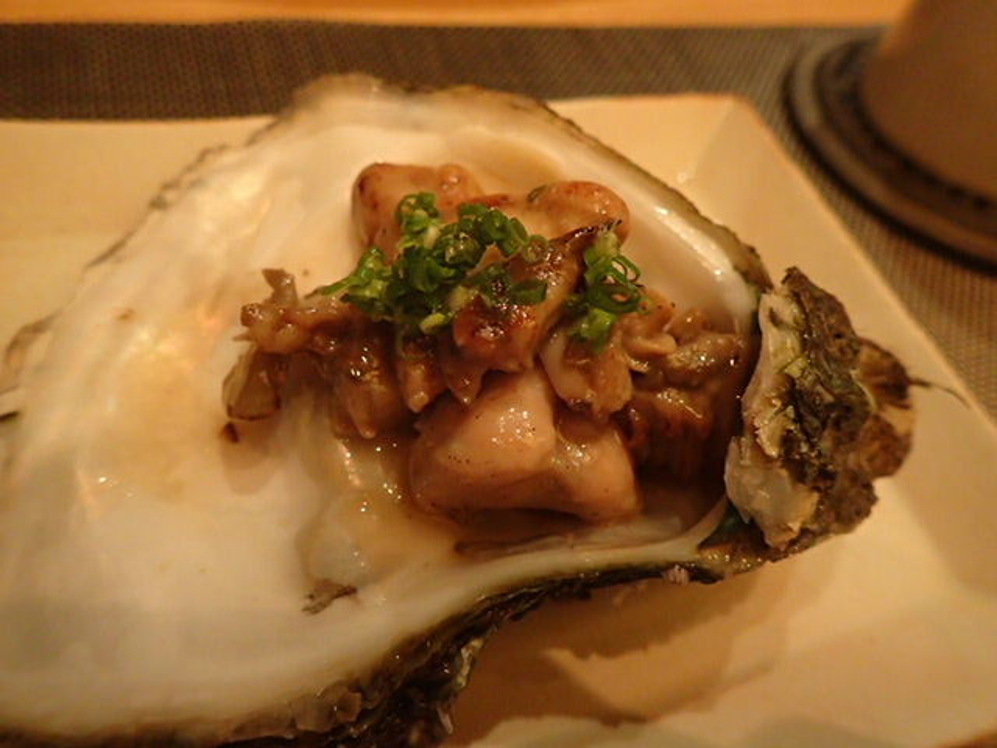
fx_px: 720
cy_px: 374
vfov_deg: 54.9
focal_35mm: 25
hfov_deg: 69.4
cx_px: 498
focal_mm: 4.5
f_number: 2
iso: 640
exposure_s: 1/30
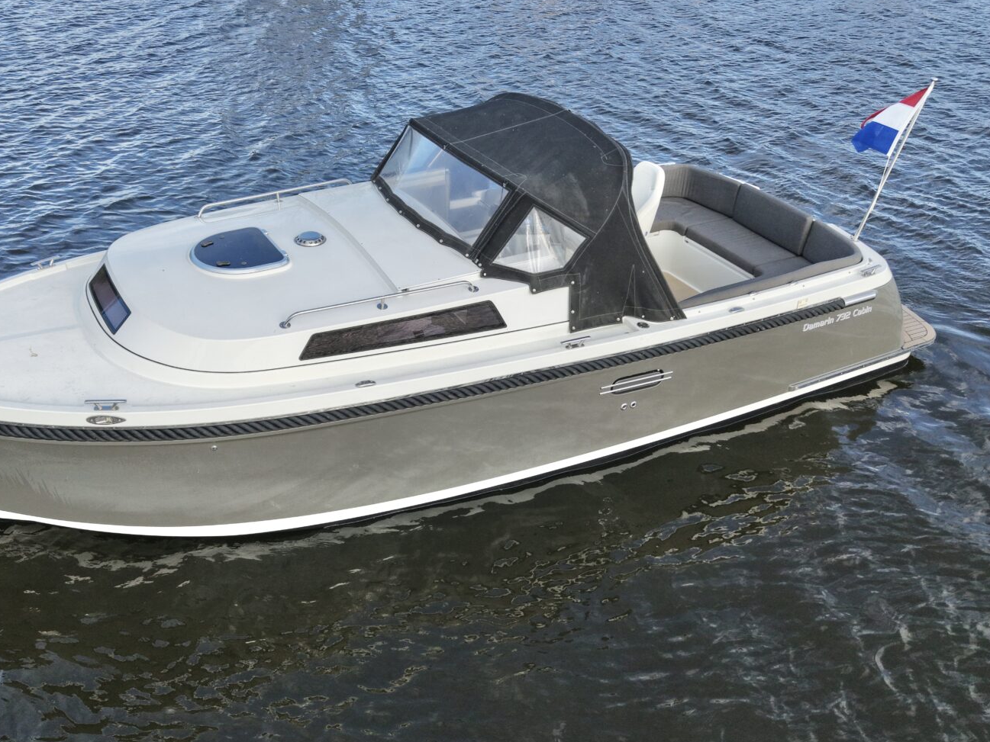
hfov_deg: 49.8
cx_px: 389
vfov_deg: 38.7
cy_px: 368
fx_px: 1058
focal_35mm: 37
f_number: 1.8
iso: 200
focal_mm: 8.67
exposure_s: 1/200
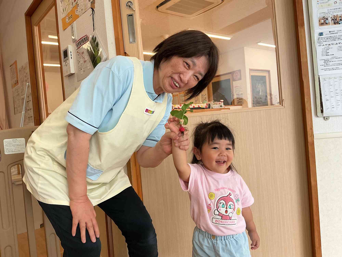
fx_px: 287
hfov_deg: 61.7
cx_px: 171
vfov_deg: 48.2
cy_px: 128
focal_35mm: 29
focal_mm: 3
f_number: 1.8
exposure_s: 1/120
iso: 25
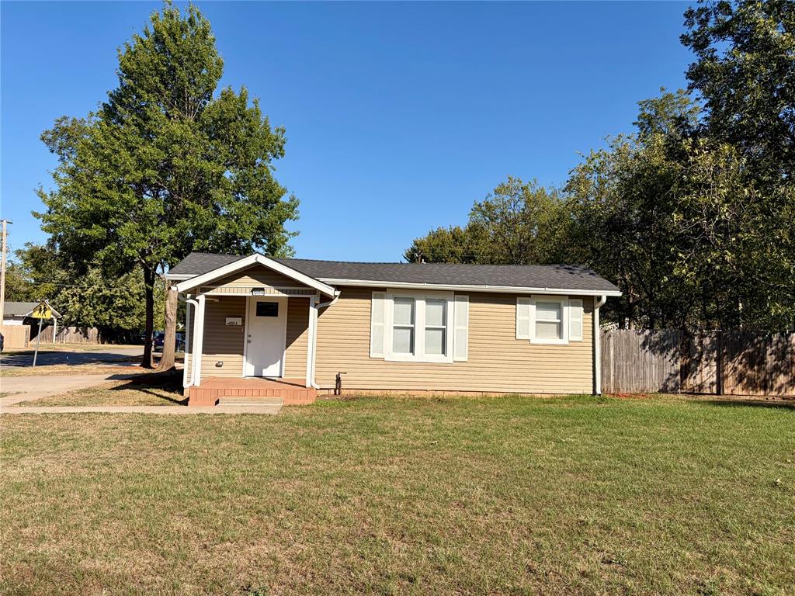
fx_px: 597
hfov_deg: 67.3
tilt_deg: +2.4
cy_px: 298
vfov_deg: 53.1
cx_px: 398
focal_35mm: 26
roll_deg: -1.2
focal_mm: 5.96
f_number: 1.6
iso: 50
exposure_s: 1/3448
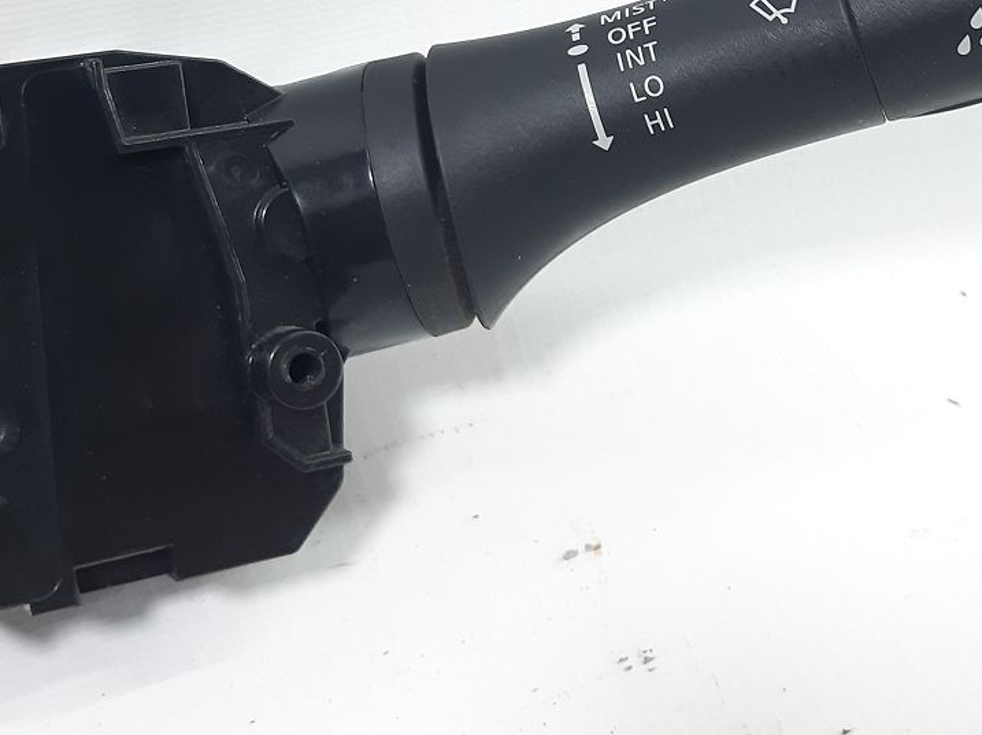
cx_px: 610
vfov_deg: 22.1
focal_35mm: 64
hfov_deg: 30.2
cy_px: 18
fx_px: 1815
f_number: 1.7
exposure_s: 1/50
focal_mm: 3.93
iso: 80
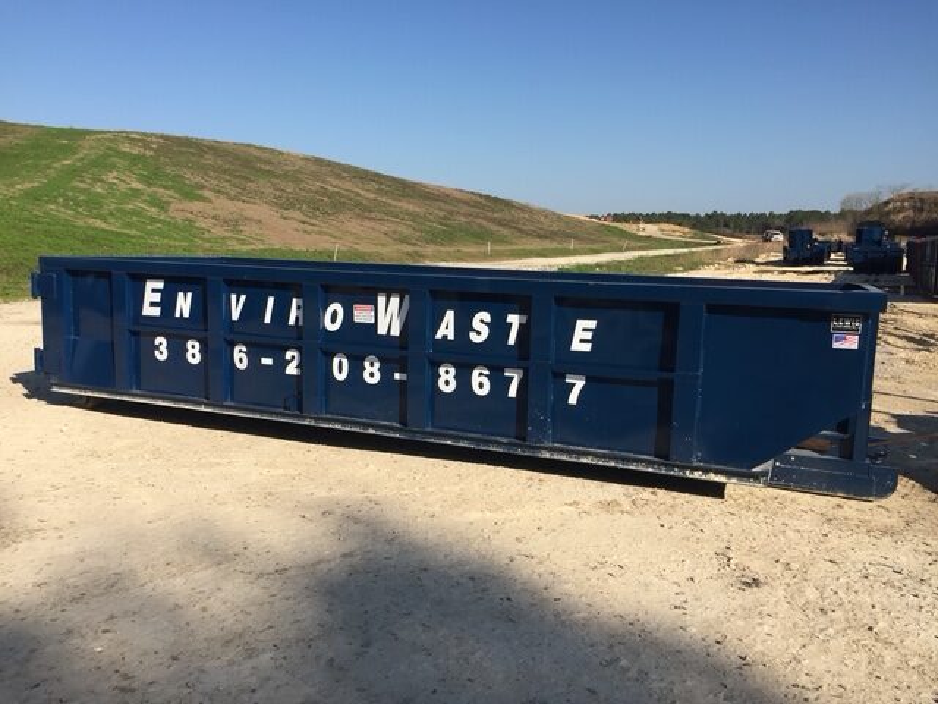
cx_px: 469
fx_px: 786
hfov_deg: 61.7
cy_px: 352
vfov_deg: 48.2
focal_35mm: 29
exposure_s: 1/1799
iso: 32
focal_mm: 4.15
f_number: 2.2
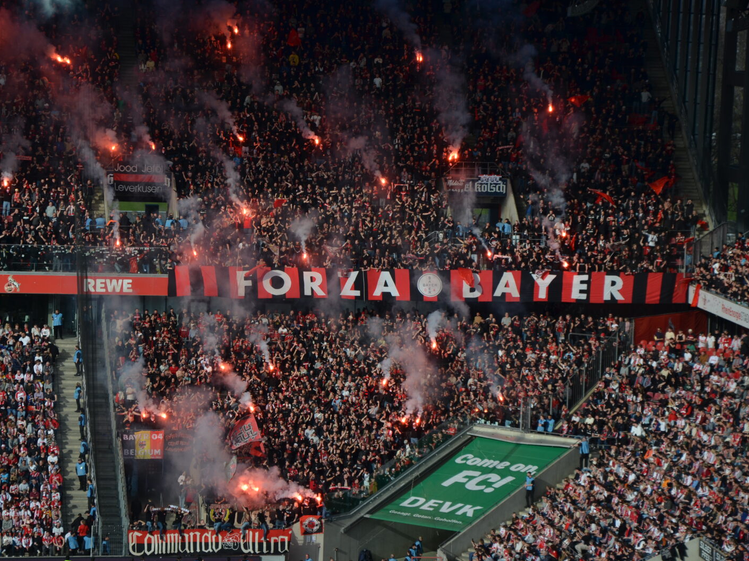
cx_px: 344
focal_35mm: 160
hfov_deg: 12.3
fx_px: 3462
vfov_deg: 9.3
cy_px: 280
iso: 200
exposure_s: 1/800
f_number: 7.1
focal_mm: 98
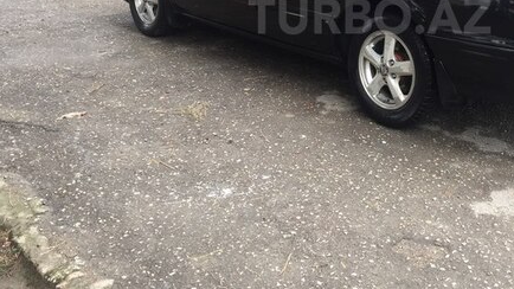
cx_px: 370
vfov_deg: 24.1
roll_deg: -0.4
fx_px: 654
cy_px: 16
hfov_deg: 41.9
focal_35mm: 48
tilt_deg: -10.5
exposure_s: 1/100
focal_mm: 4.15
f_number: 2.2
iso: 32
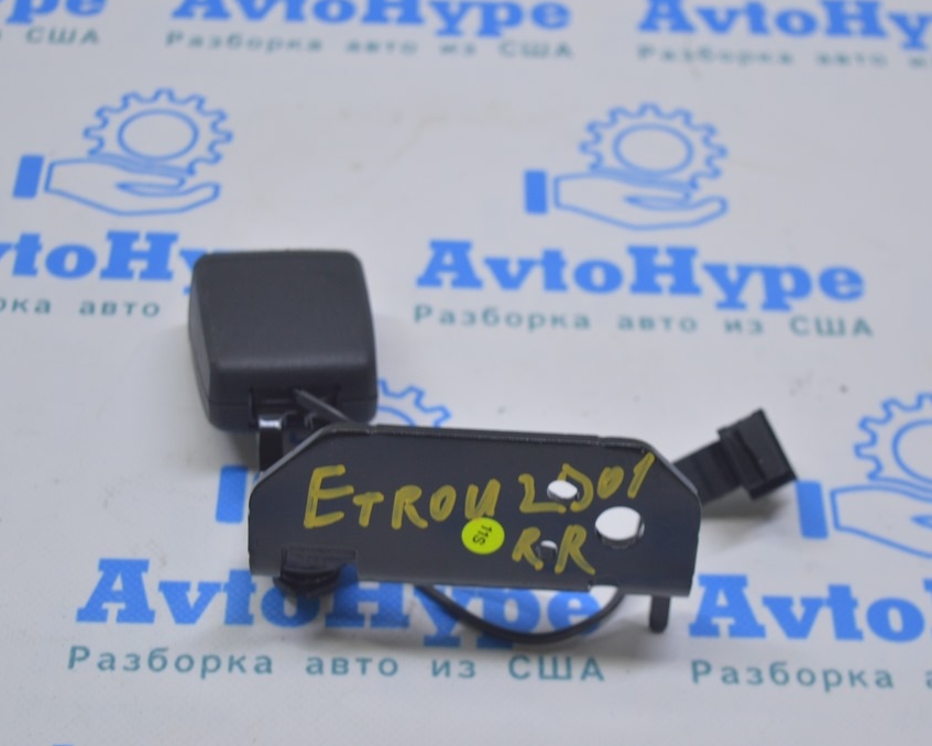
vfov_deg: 18.1
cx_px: 476
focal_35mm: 85
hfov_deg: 22.5
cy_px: 372
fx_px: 2345
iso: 400
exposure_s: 1/30
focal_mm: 50
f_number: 5.6
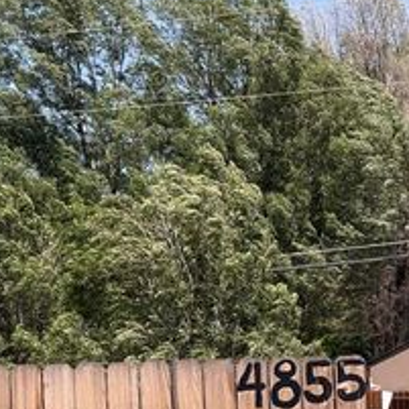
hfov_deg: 7.9
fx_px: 2941
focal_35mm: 220
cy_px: 316
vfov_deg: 7.9
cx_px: 10
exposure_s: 1/638
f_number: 2.8
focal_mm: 16.89
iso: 40
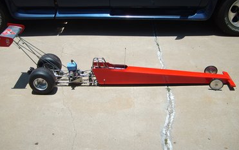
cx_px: 113
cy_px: 70
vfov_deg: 32.0
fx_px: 261
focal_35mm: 40
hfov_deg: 49.3
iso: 50
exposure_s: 1/250
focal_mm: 5.8
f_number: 7.1
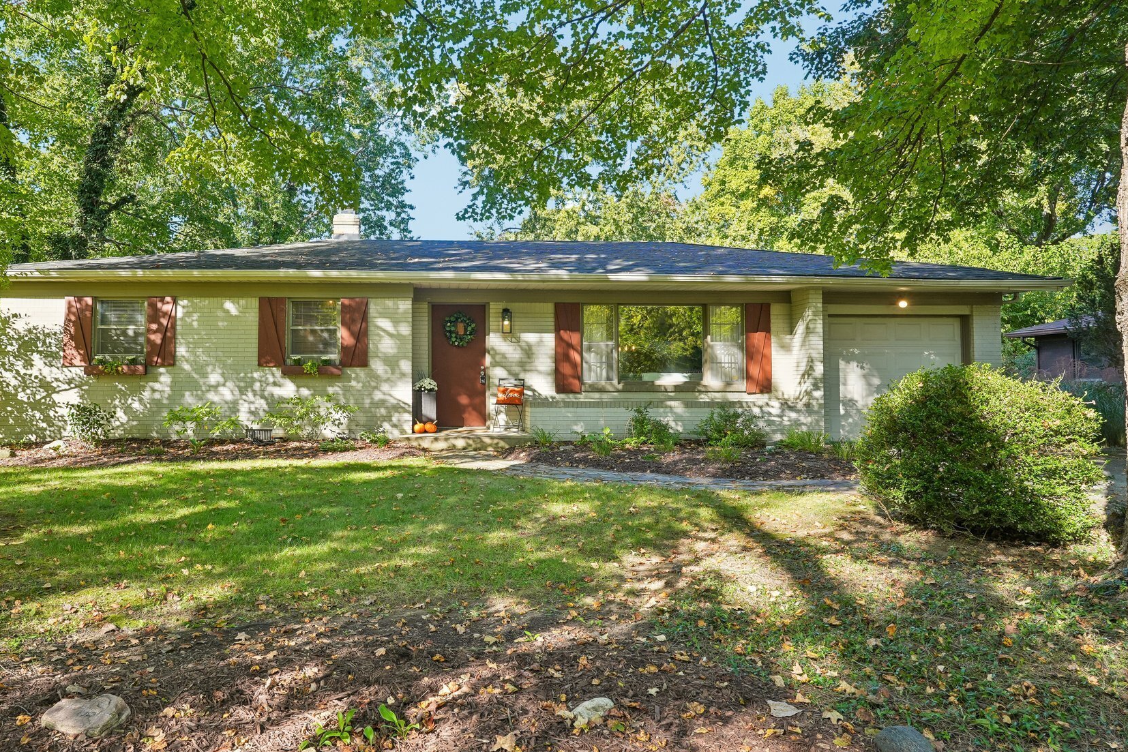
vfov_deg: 49.5
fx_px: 815
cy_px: 345
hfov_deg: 68.8
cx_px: 457
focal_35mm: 26
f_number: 8
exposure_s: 1/40
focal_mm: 21
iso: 100
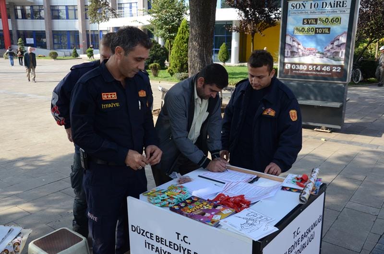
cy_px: 127
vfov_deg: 39.8
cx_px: 192
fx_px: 351
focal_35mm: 33
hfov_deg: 57.3
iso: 1250
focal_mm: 22
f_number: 13
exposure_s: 1/640
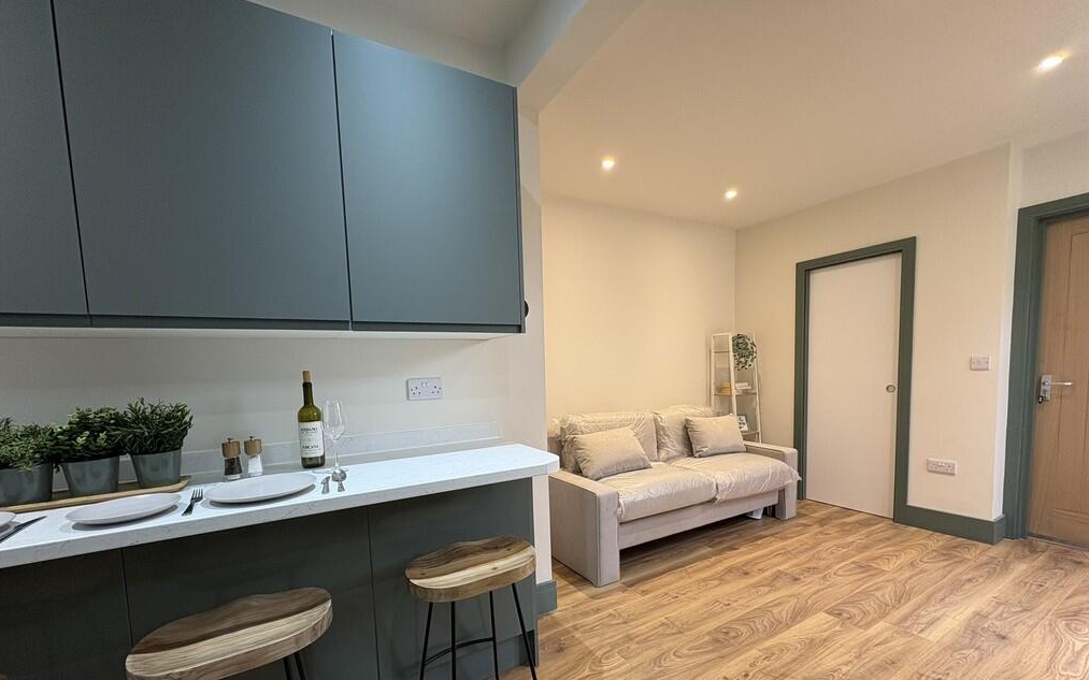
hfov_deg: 101.5
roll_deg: +2.4
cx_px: 540
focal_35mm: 15
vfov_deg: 74.0
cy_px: 405
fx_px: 445
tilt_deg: -5.0
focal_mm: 2.22
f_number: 2.2
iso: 125
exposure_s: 1/50
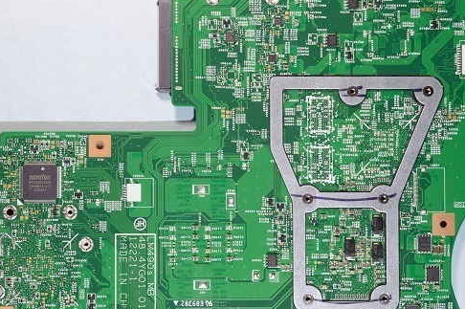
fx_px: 926
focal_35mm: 72
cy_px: 187
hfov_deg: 28.1
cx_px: 177
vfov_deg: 18.9
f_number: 8
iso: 100
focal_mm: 31
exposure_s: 1/4
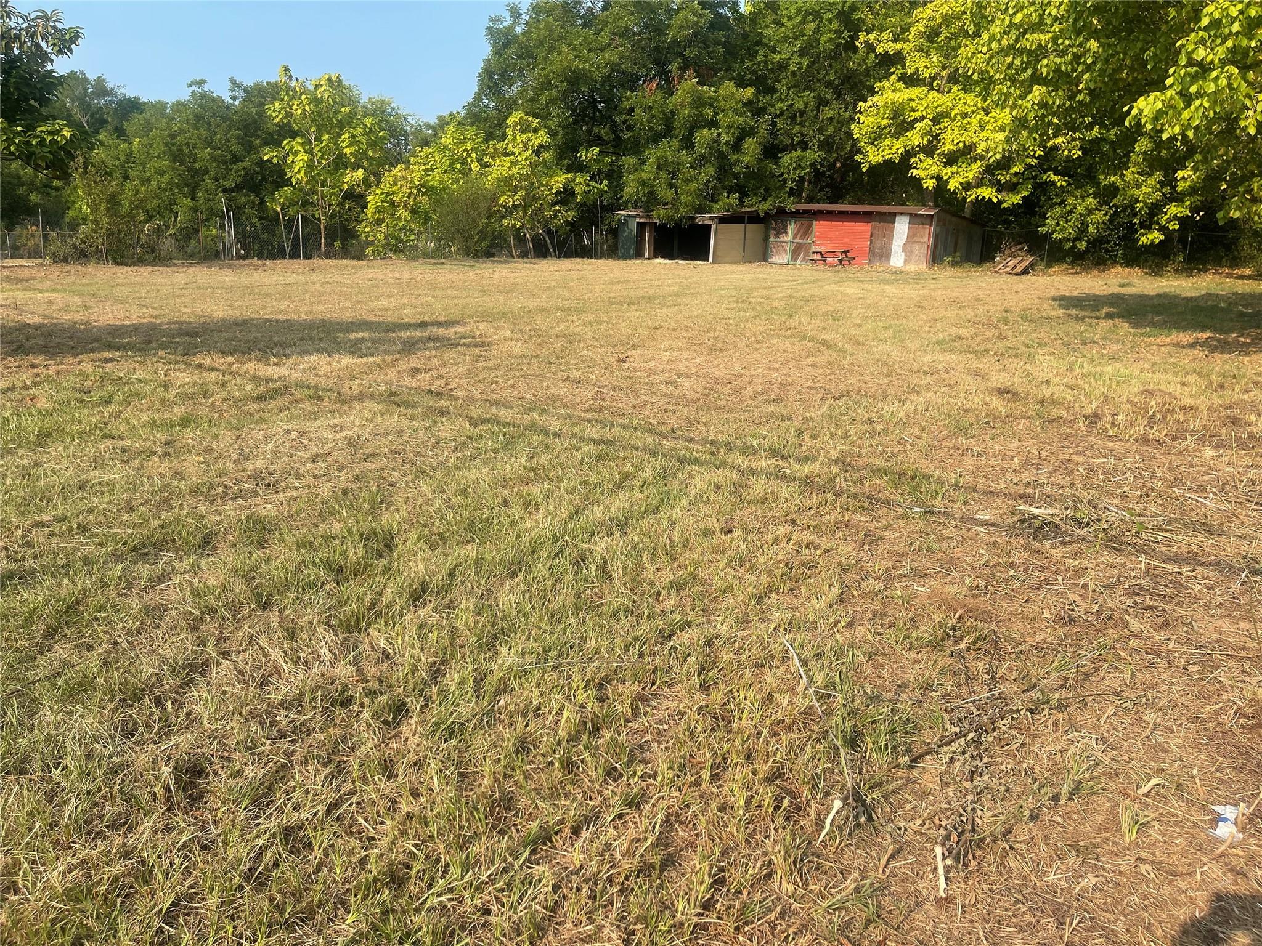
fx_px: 911
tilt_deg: -14.9
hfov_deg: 69.4
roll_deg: -3.6
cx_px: 631
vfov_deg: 54.9
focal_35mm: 25
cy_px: 473
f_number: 1.6
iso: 32
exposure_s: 1/1883
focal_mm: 5.1
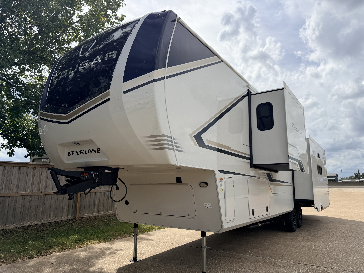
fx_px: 252
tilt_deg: +9.7
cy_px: 136
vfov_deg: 56.8
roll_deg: -0.4
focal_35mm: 24
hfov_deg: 71.6
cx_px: 182
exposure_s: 1/8130
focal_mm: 6.76
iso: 80
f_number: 1.78
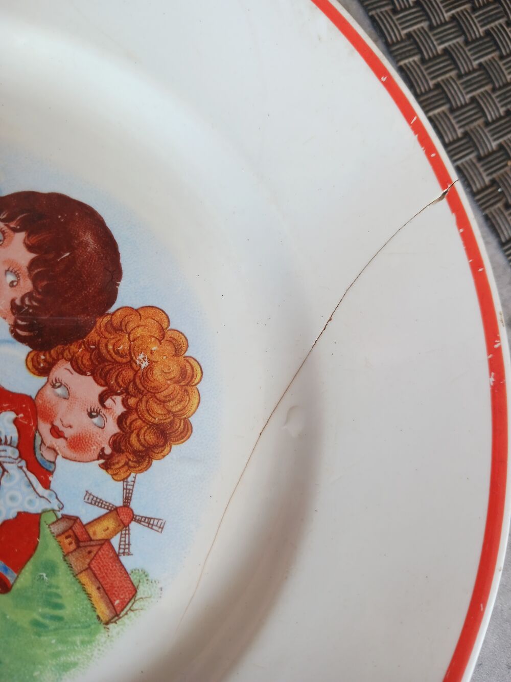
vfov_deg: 65.3
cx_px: 256
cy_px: 341
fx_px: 531
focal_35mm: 27
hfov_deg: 51.4
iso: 80
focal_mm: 4
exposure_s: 1/50
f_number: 1.8
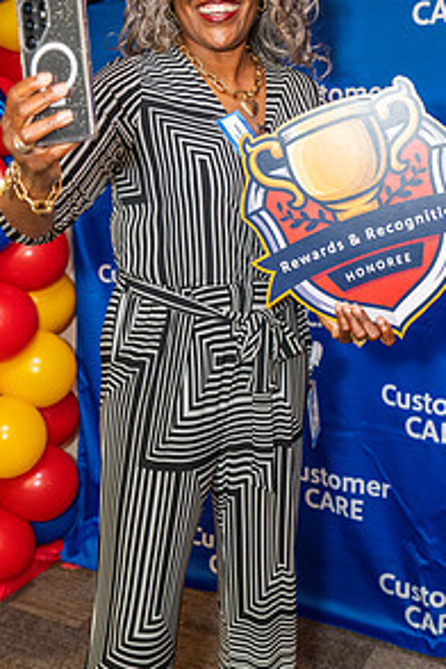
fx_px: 966
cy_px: 241
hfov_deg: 26.0
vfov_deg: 37.9
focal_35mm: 52
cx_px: 212
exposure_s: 1/160
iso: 2000
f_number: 4.5
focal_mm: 34
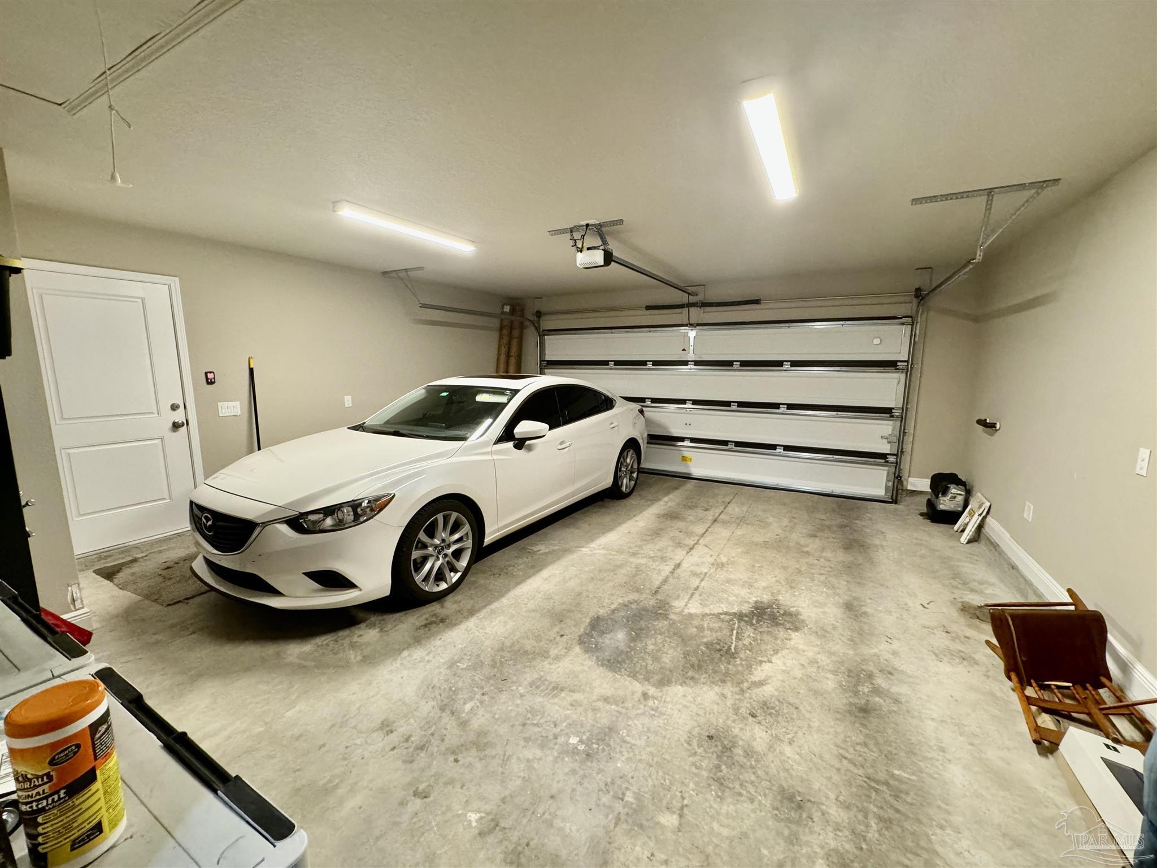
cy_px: 434
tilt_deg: -9.3
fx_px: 468
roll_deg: -0.4
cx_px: 578
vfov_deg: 85.7
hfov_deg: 102.1
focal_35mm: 14
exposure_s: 1/60
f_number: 2.2
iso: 320
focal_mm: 2.22
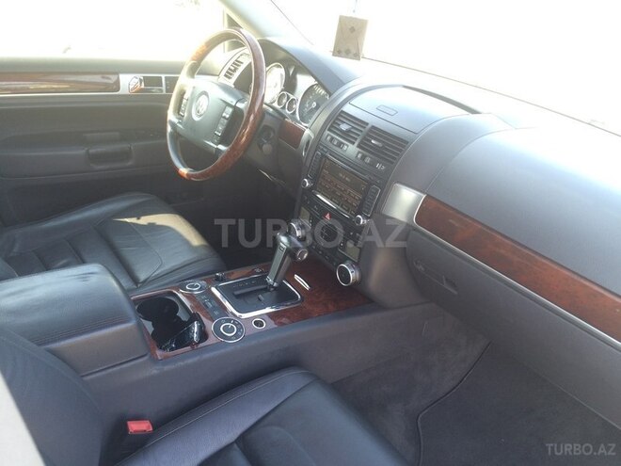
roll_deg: -9.0
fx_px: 520
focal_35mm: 29
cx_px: 310
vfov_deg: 48.2
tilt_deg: -26.4
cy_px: 233
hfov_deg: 61.7
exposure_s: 1/50
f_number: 2.2
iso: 32
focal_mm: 4.15
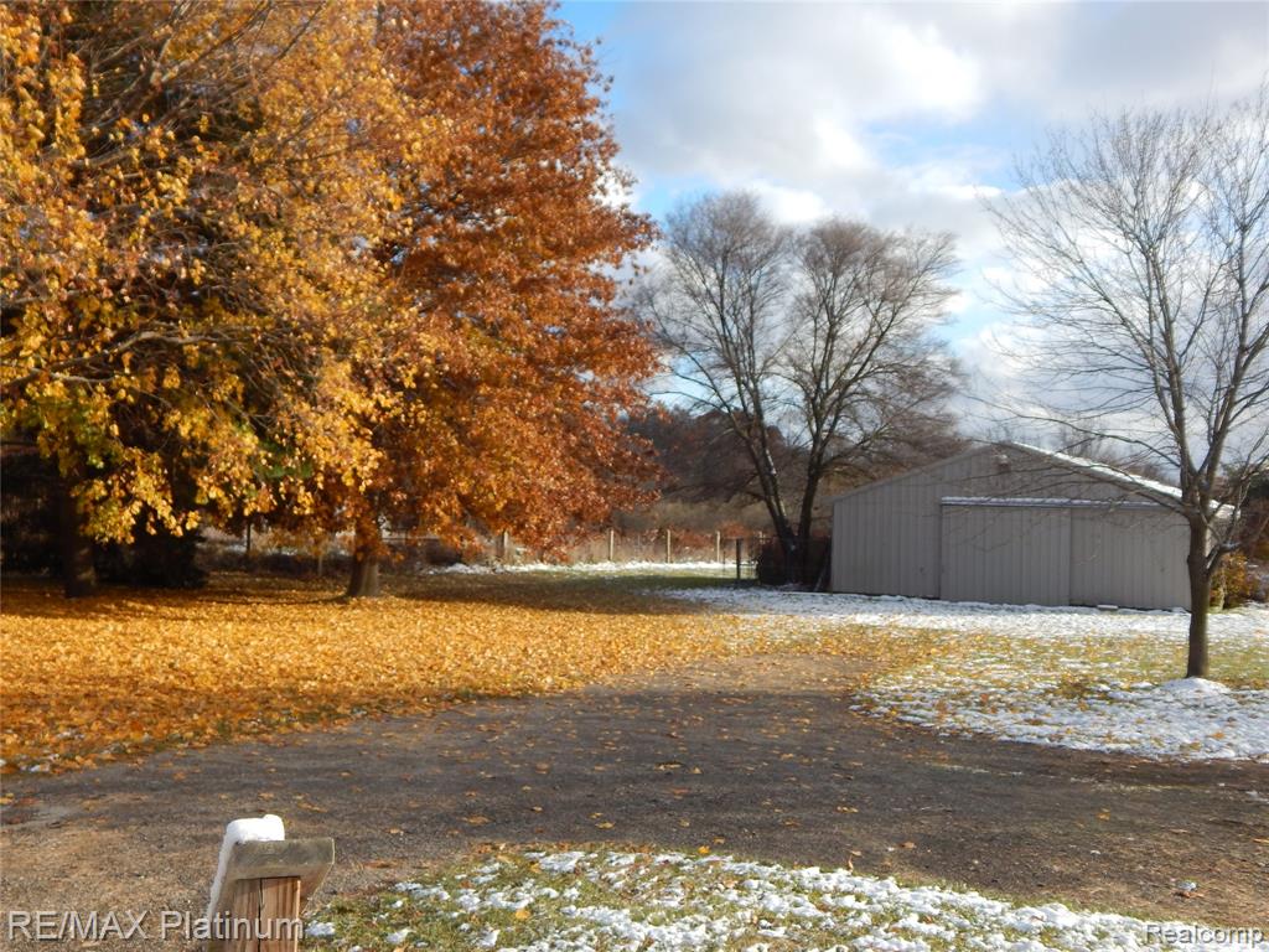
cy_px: 476
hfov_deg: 54.0
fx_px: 1246
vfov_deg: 41.8
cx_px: 634
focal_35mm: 34
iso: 125
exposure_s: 1/640
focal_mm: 6.1
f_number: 3.3
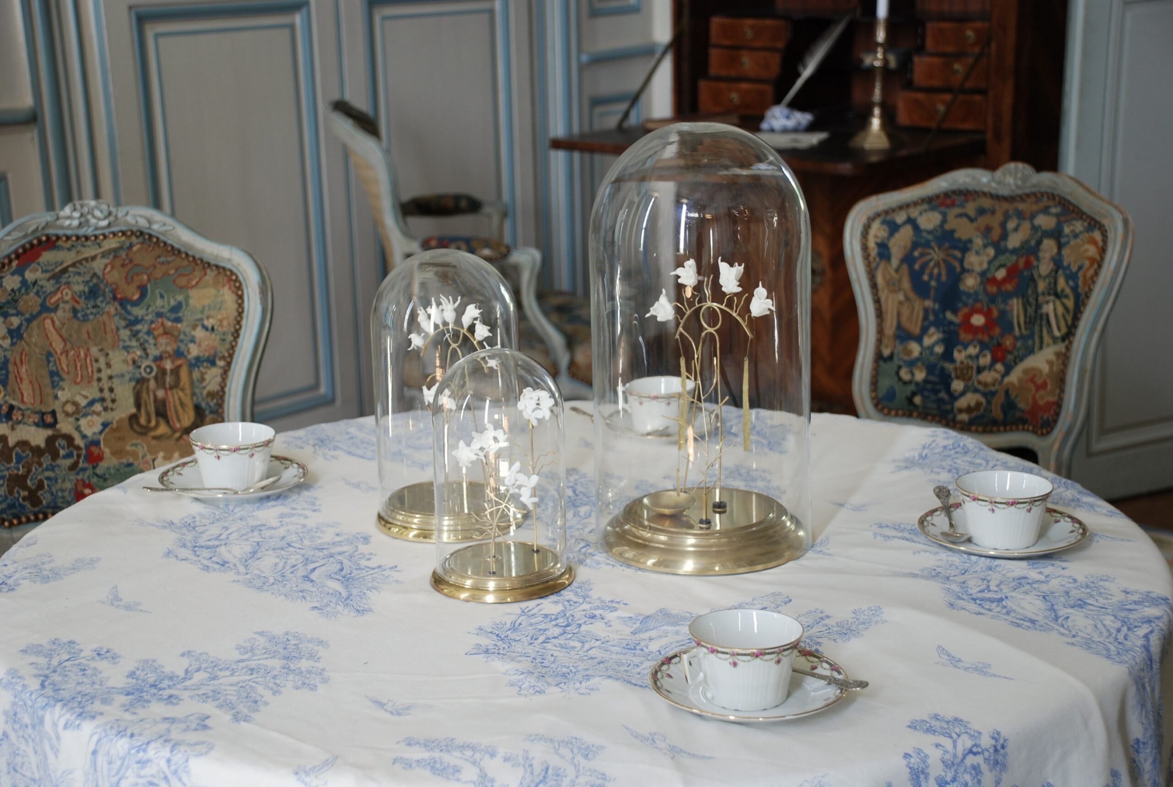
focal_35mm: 66
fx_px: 2155
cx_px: 586
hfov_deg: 30.5
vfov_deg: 20.7
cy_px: 394
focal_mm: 44
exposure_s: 1/15
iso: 250
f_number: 4.8
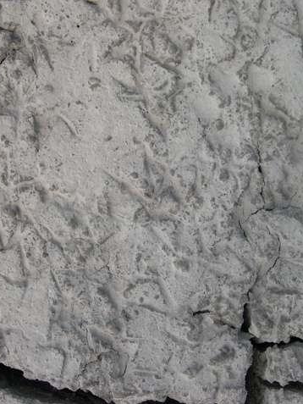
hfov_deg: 28.5
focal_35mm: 51
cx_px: 129
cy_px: 202
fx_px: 595
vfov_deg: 37.5
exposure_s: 1/552
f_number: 2.8
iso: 100
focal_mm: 8
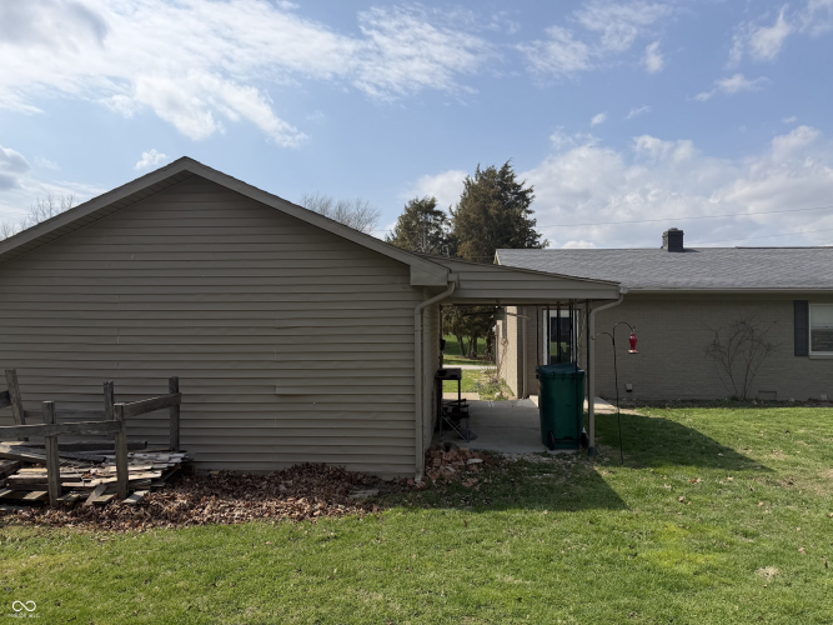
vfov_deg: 56.8
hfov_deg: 71.6
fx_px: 577
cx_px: 416
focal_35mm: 24
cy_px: 312
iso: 80
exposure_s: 1/6173
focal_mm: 6.76
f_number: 1.78
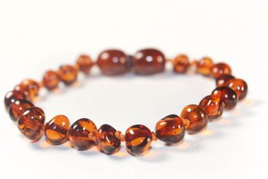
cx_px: 128
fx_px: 779
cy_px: 94
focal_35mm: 105
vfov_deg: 13.1
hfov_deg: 19.5
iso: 200
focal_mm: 55
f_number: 8
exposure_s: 1/100
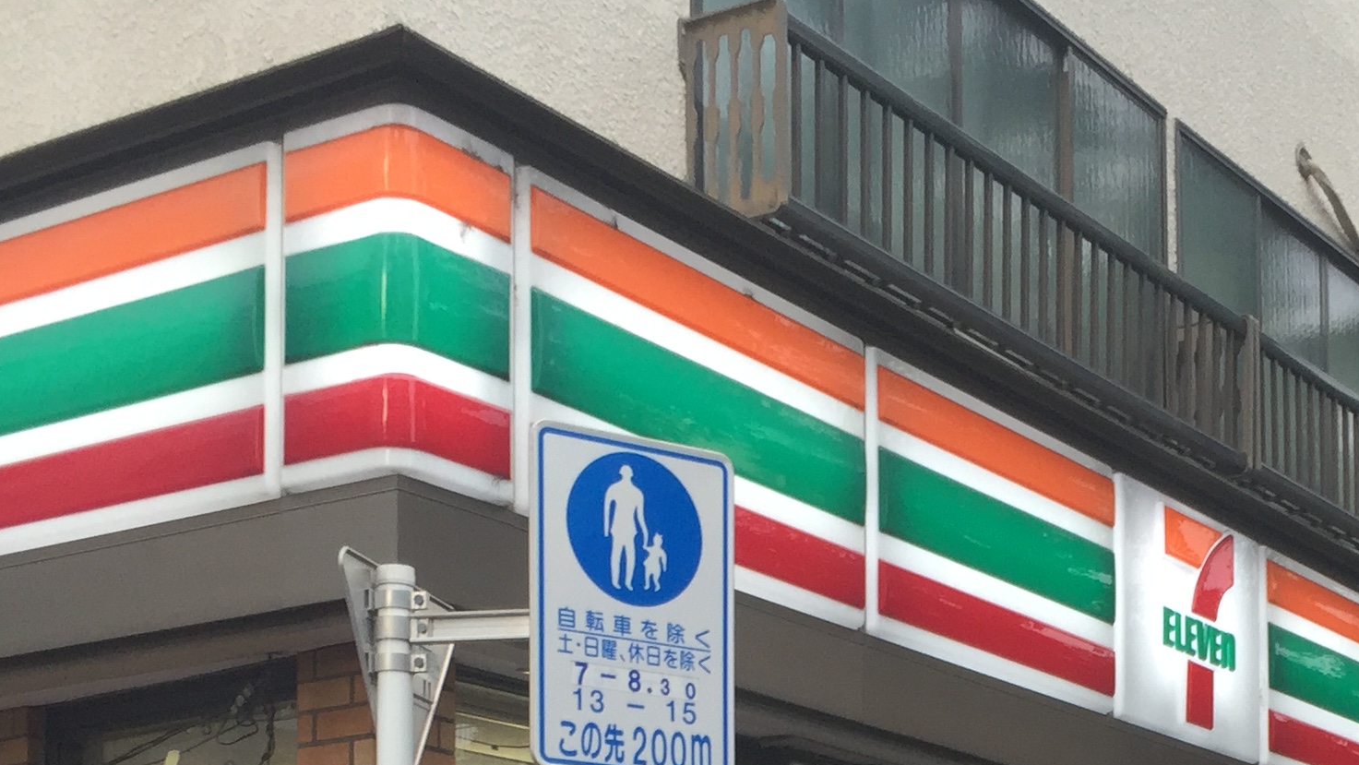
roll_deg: +0.1
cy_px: 1022
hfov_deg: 29.8
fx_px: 2523
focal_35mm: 70
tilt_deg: +3.7
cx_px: 987
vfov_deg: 16.2
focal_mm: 4.15
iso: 50
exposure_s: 1/100
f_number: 2.2
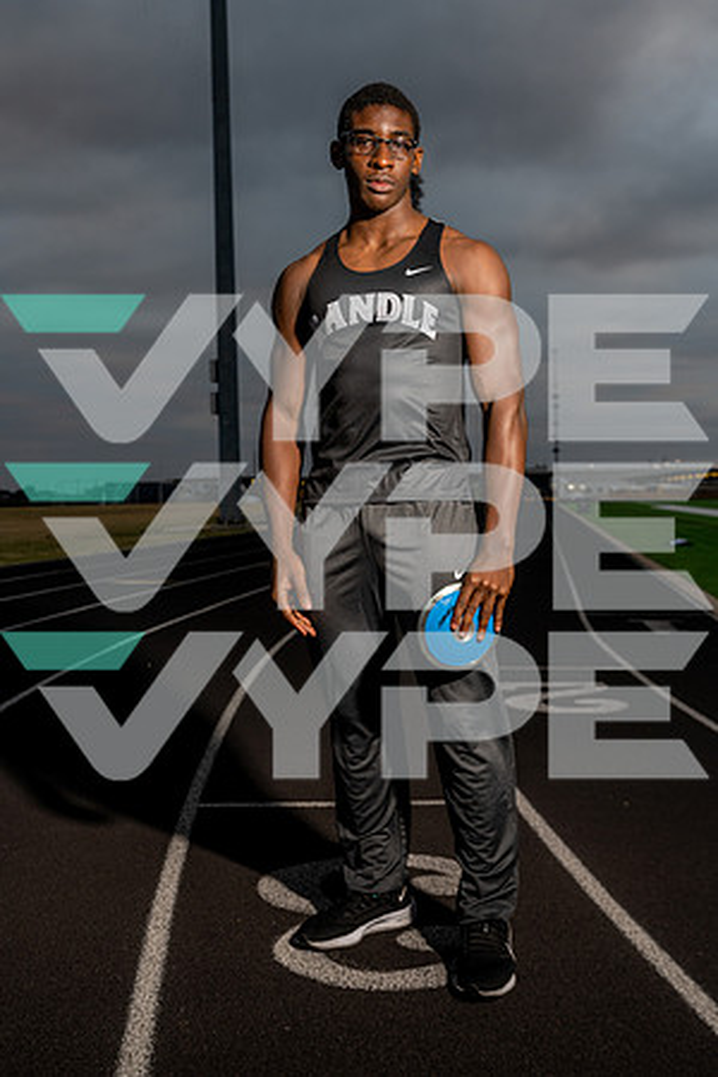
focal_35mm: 42
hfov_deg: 31.9
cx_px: 359
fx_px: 1256
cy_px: 538
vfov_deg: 46.4
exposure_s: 1/200
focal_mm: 42
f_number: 5.6
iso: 400
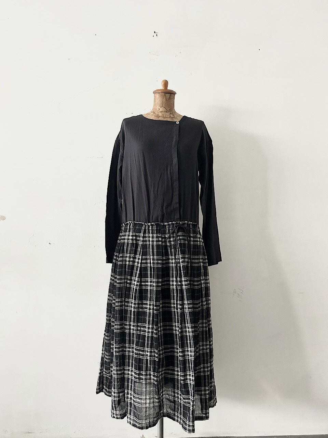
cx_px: 164
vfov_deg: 67.3
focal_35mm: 26
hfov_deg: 53.1
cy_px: 219
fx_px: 328
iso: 400
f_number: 1.5
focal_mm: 5.7
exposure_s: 1/60
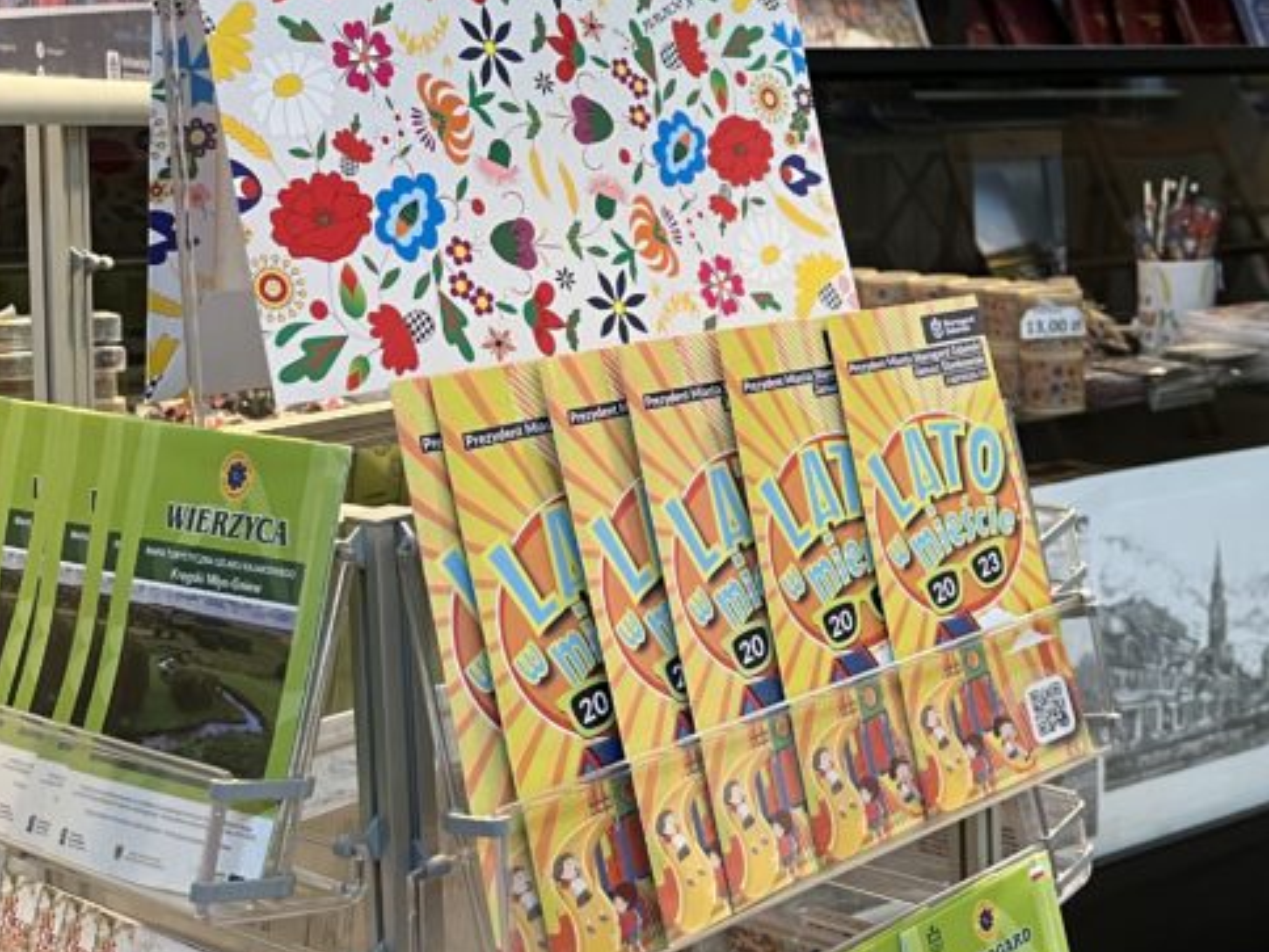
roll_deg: +0.7
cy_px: 226
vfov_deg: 26.2
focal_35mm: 55
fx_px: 2016
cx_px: 1272
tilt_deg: -4.9
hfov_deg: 32.2
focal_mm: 5.1
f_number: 1.6
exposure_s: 1/50
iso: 100
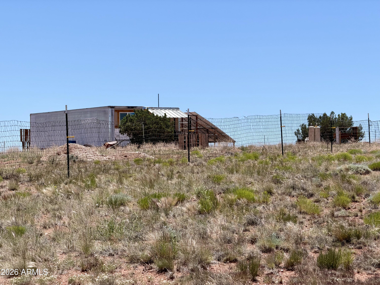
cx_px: 190
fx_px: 1098
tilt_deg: +1.4
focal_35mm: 100
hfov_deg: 19.6
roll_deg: +0.2
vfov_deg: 14.8
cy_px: 142
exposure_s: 1/726
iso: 20
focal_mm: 16.89
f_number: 2.8
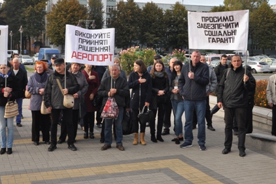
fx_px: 383
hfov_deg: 39.5
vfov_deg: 26.7
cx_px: 116
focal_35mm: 50
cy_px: 49
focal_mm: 22
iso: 400
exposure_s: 1/200
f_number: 9
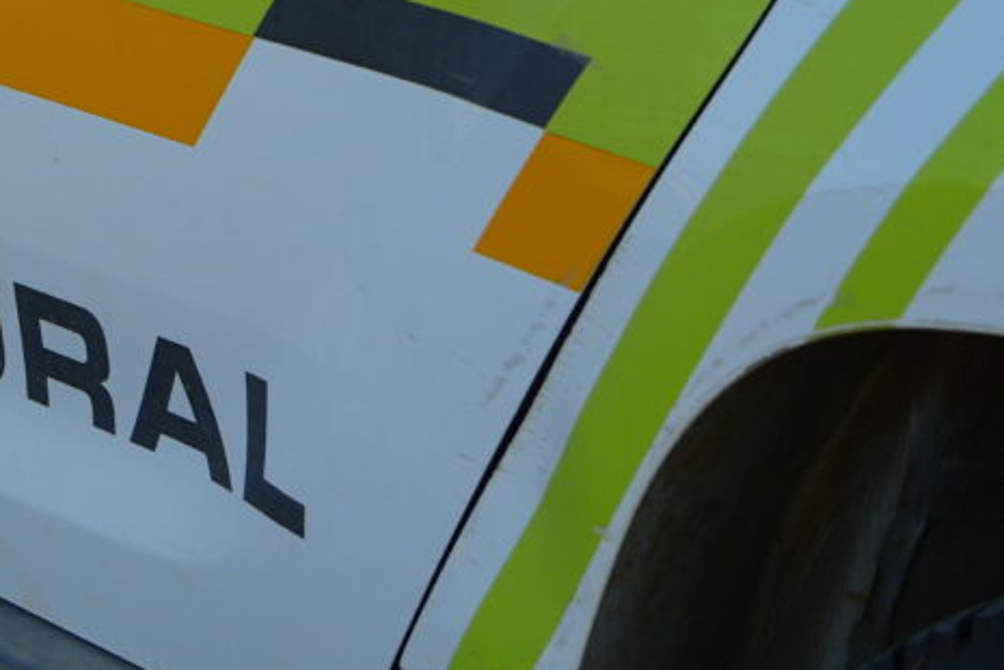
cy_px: -546
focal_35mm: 176
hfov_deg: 11.2
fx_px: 4908
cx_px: -555
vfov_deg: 7.6
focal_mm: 40
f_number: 5
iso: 100
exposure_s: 1/400
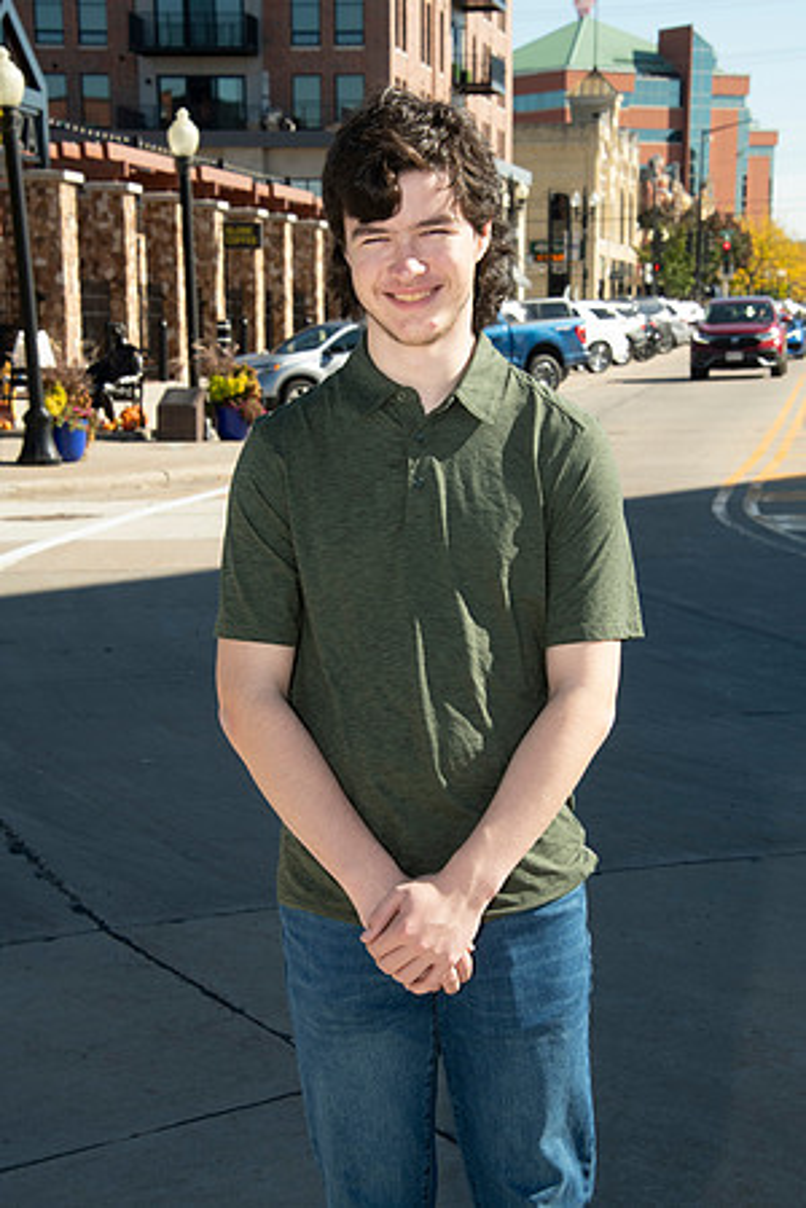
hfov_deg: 16.1
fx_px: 2854
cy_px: 604
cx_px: 403
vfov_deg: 23.9
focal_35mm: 85
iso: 400
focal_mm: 85
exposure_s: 1/160
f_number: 14
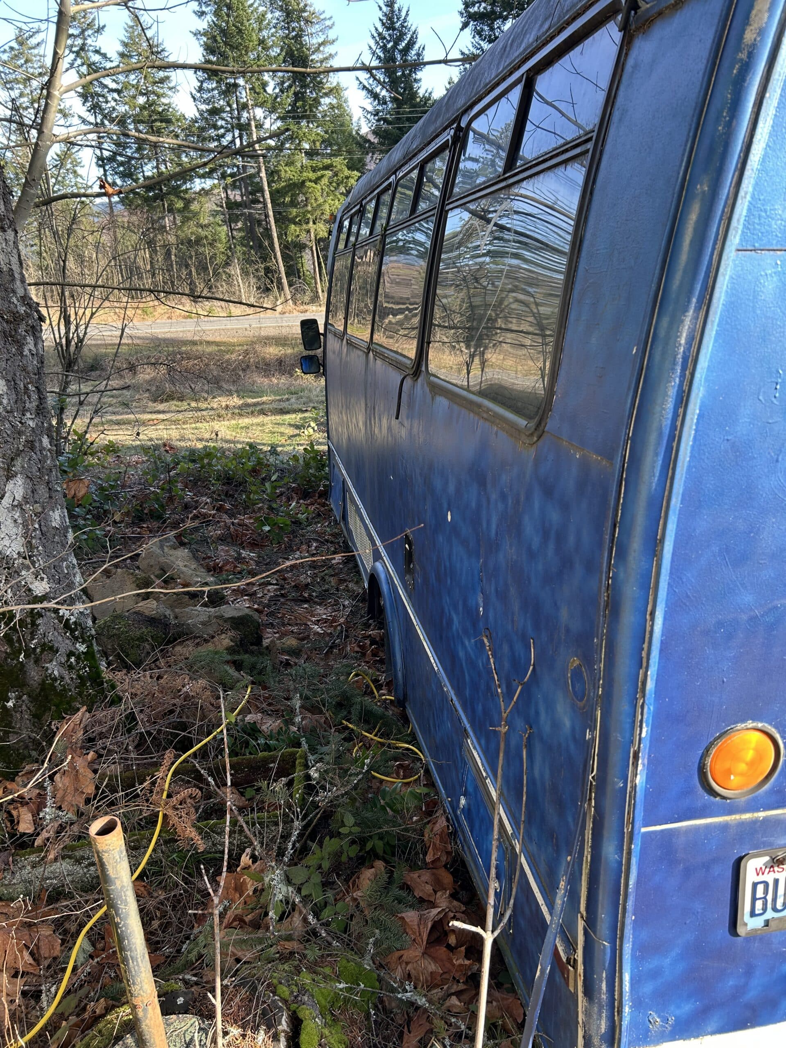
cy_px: 524
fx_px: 787
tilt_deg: -17.3
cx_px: 393
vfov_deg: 67.3
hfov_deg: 53.1
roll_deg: +3.4
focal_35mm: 26
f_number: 1.5
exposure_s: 1/216
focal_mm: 5.7
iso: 40
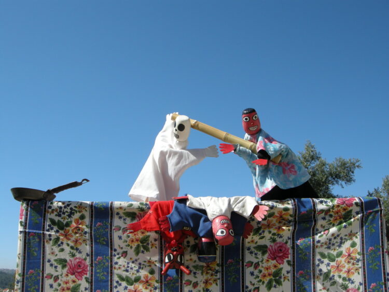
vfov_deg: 40.7
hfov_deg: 52.6
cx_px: 194
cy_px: 146
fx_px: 393
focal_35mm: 35
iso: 64
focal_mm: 7.5
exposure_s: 1/348
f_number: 5.4
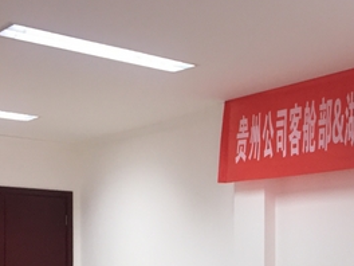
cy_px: 266
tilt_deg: -0.5
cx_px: 311
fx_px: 675
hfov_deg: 28.4
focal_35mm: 66
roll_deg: -1.4
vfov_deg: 21.5
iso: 100
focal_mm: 4.15
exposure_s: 1/33
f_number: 2.2
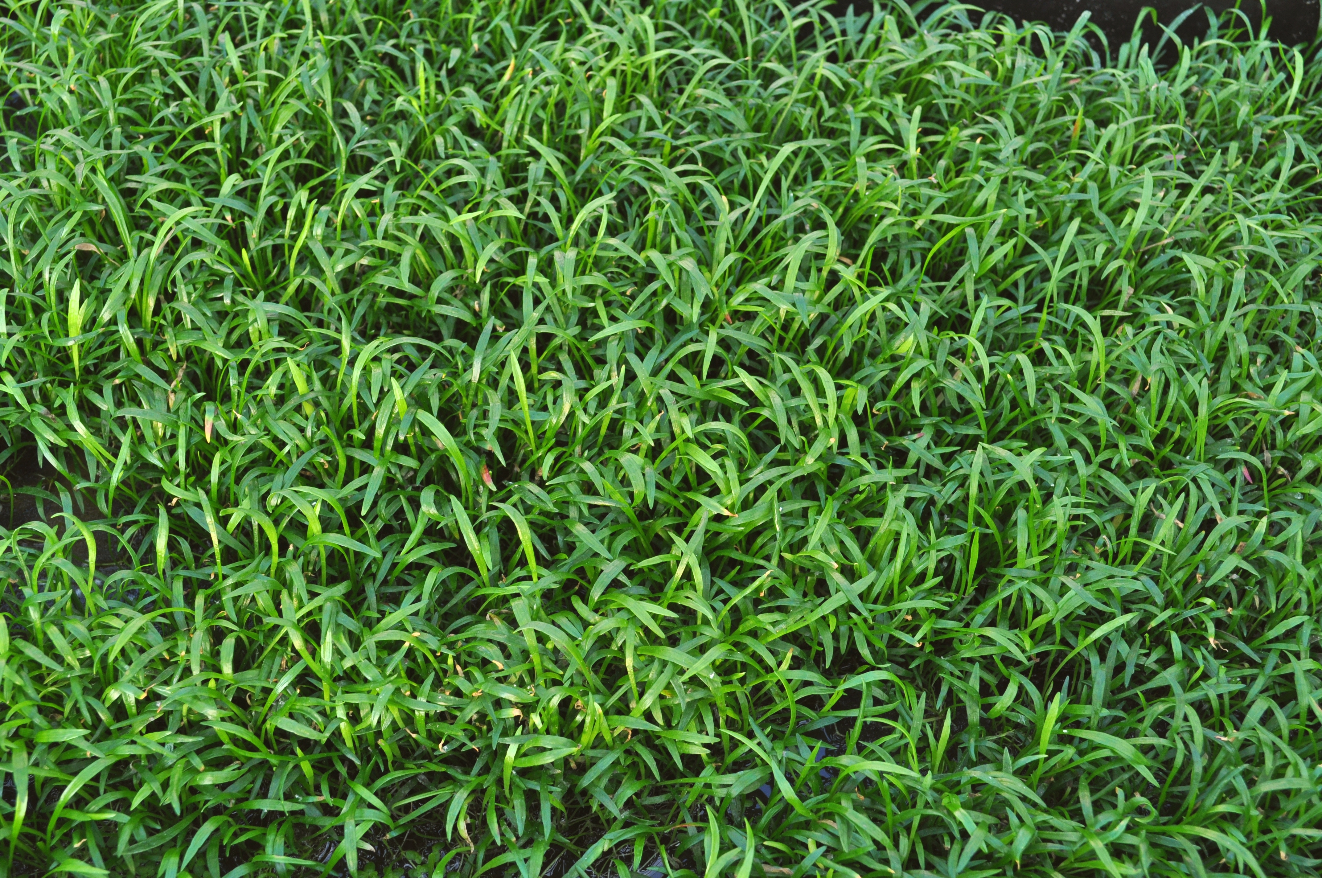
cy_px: 439
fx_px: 1650
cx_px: 661
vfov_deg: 29.8
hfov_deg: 43.7
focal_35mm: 45
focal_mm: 30
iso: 400
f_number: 8
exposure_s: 1/60
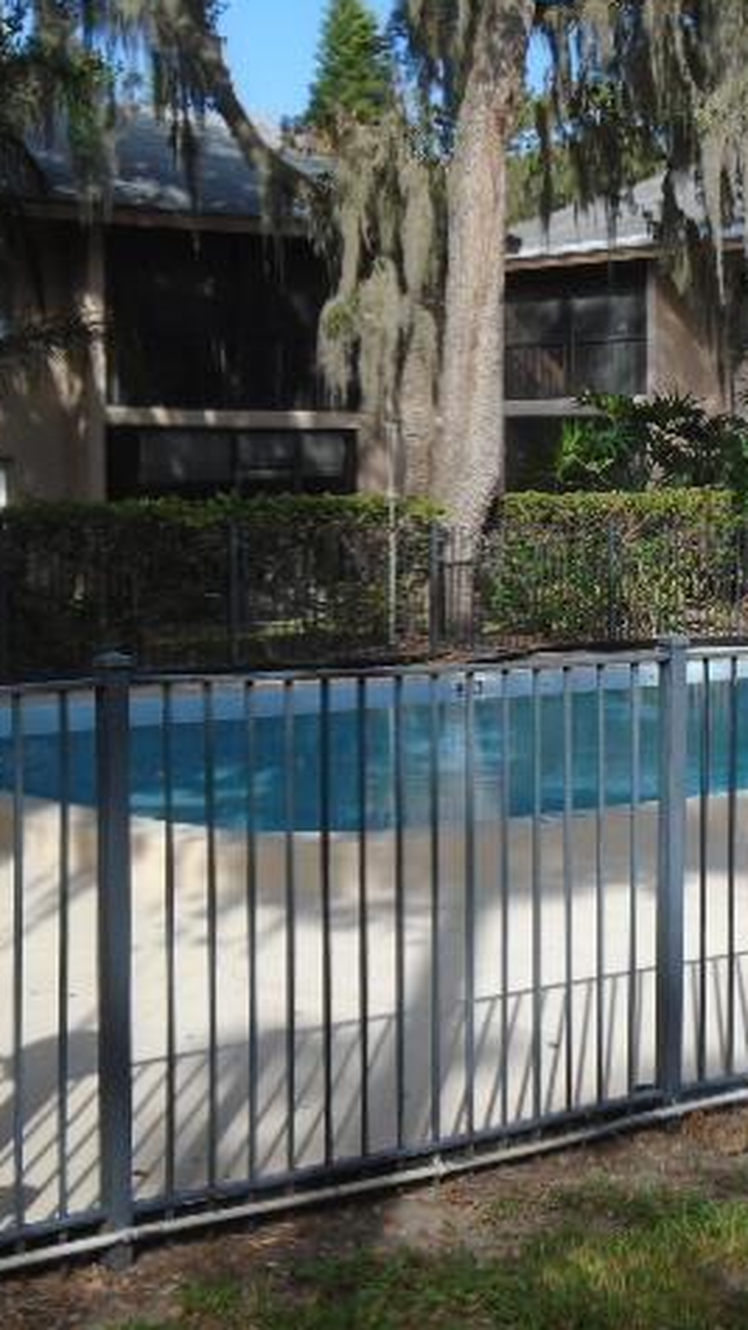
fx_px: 2540
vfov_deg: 29.4
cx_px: 653
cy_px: 664
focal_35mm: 72
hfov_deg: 16.6
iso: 100
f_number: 4.5
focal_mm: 8.7
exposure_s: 1/500
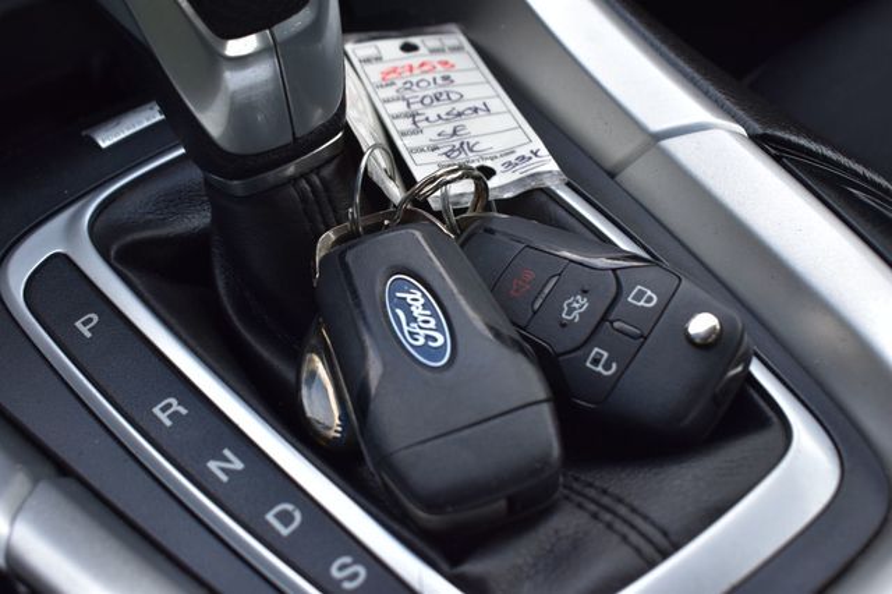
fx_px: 1300
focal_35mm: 52
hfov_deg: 37.9
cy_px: 297
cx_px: 446
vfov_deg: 25.7
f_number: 9
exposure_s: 1/125
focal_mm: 35
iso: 400
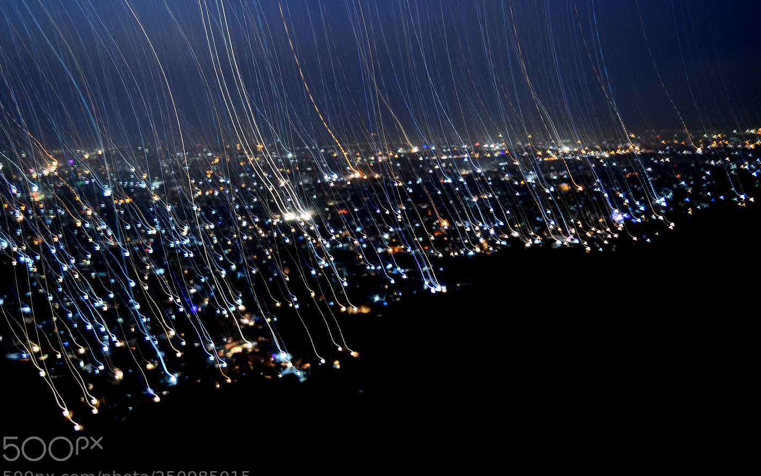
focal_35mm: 38
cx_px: 399
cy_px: 233
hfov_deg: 51.5
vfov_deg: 33.6
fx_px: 788
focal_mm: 22
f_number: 3.8
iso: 400
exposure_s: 2.5
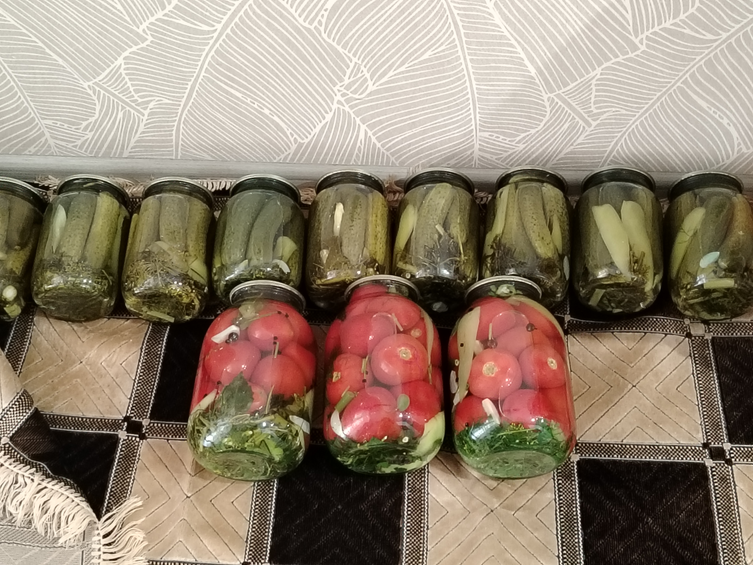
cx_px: 376
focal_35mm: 48
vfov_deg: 30.3
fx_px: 1044
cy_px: 282
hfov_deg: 39.7
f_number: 1.75
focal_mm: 5.25
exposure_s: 1/25
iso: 5300
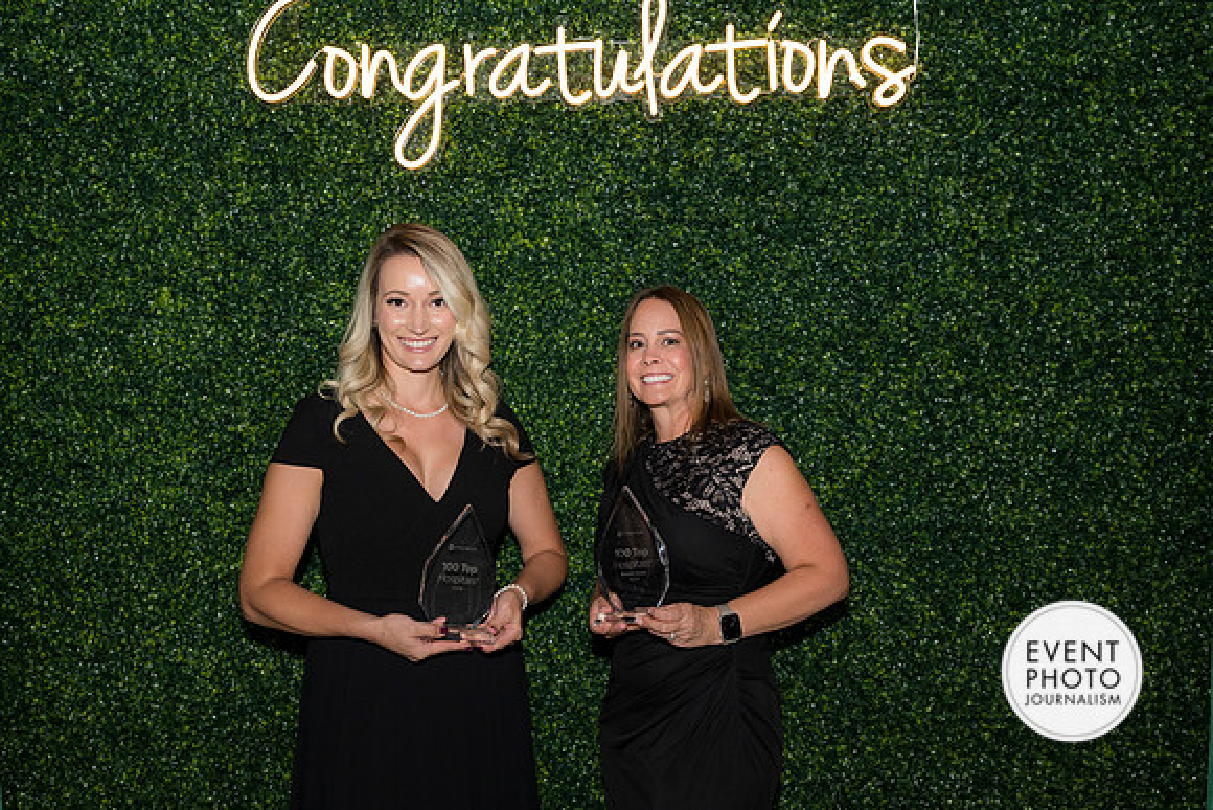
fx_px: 1483
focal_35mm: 44
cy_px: 405
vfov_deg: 30.5
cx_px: 606
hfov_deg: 44.5
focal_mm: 44
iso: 500
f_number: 5
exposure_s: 1/160
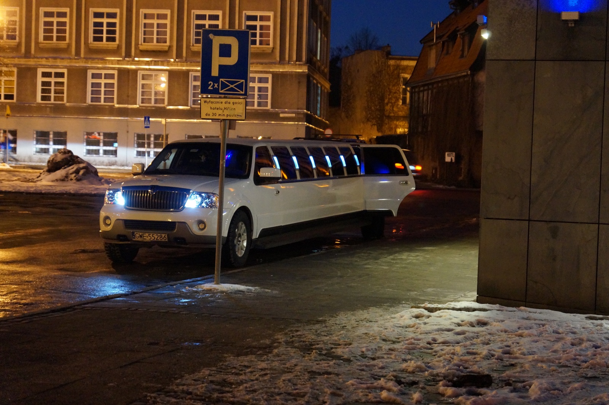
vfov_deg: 18.2
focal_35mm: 75
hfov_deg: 27.0
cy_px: 202
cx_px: 304
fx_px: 1268
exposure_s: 1/15
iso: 3200
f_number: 2.8
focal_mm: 50
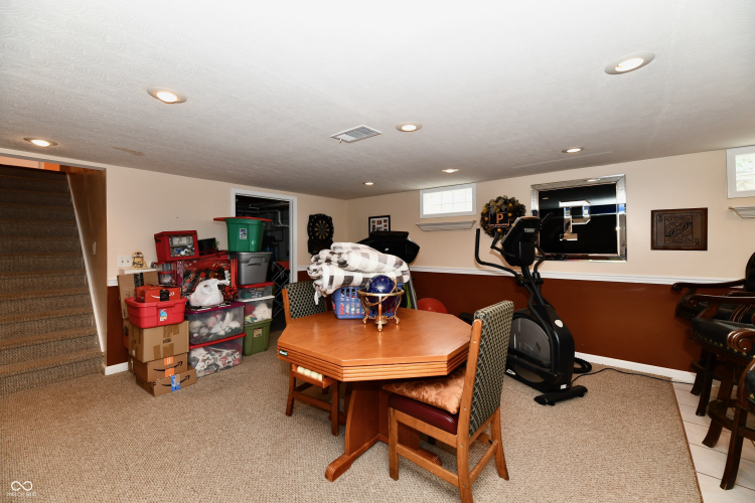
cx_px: 378
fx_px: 294
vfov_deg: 81.2
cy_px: 252
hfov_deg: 104.3
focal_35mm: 14
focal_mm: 14
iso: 640
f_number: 6.3
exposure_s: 1/60
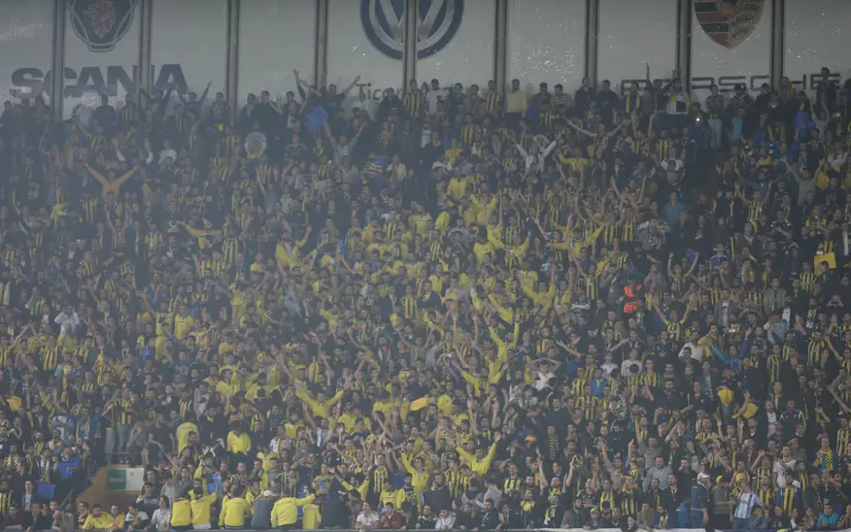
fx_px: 7122
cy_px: 283
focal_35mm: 307
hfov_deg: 6.8
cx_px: 426
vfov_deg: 4.3
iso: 1250
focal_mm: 300
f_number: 3.2
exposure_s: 1/320
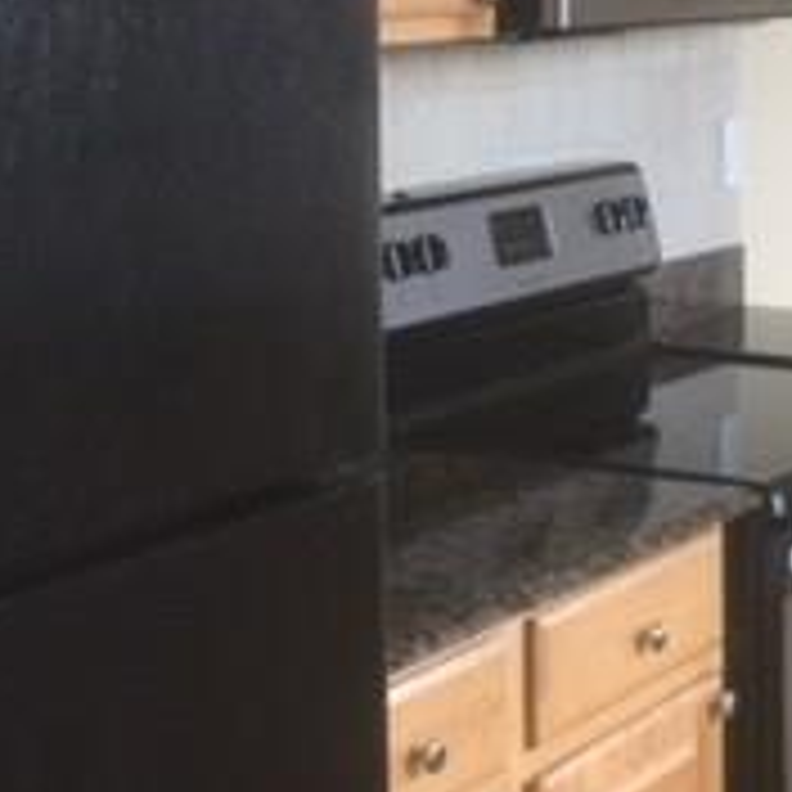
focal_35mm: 93
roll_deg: -0.8
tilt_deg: -2.2
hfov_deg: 18.5
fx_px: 2407
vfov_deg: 18.3
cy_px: 54
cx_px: 626
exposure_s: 1/40
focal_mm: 4.15
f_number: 2.2
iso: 40
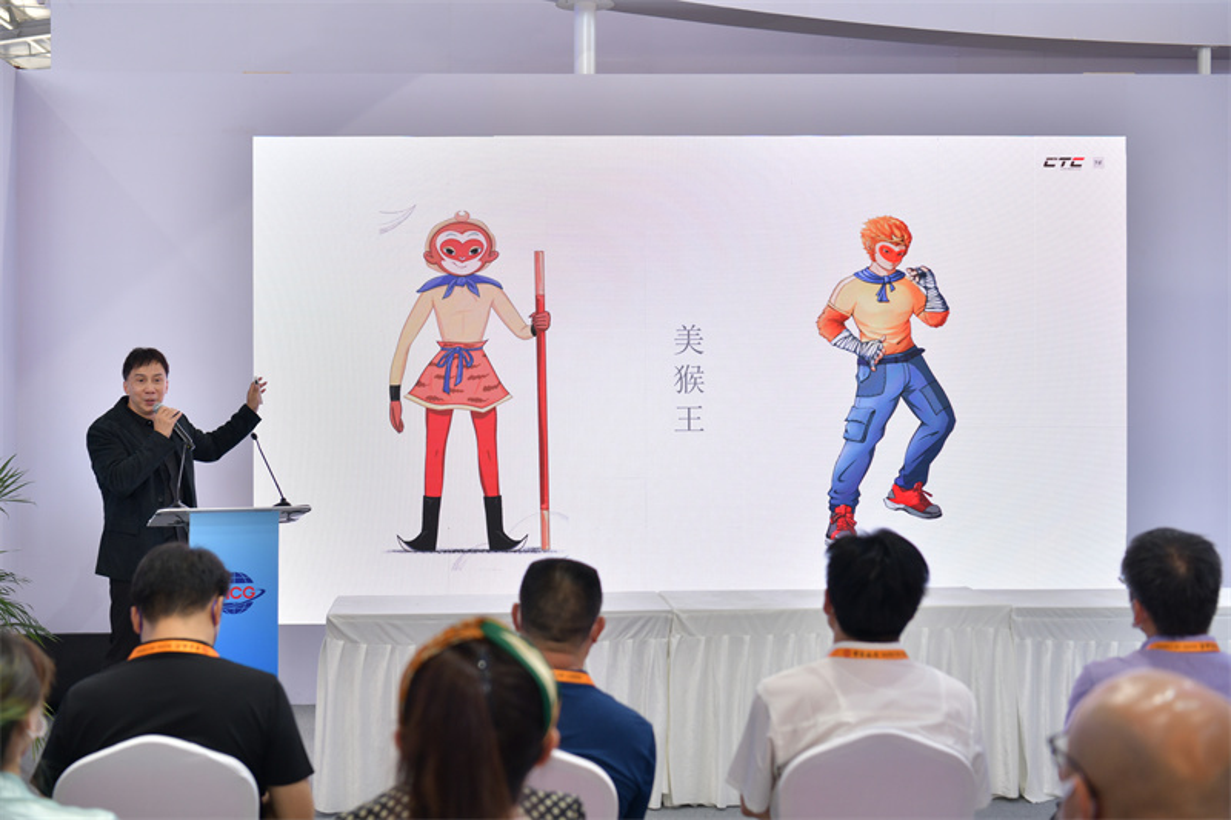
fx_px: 1709
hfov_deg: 39.6
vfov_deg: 27.0
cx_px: 616
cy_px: 410
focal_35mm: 50
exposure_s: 1/125
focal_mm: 50
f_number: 4
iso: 400
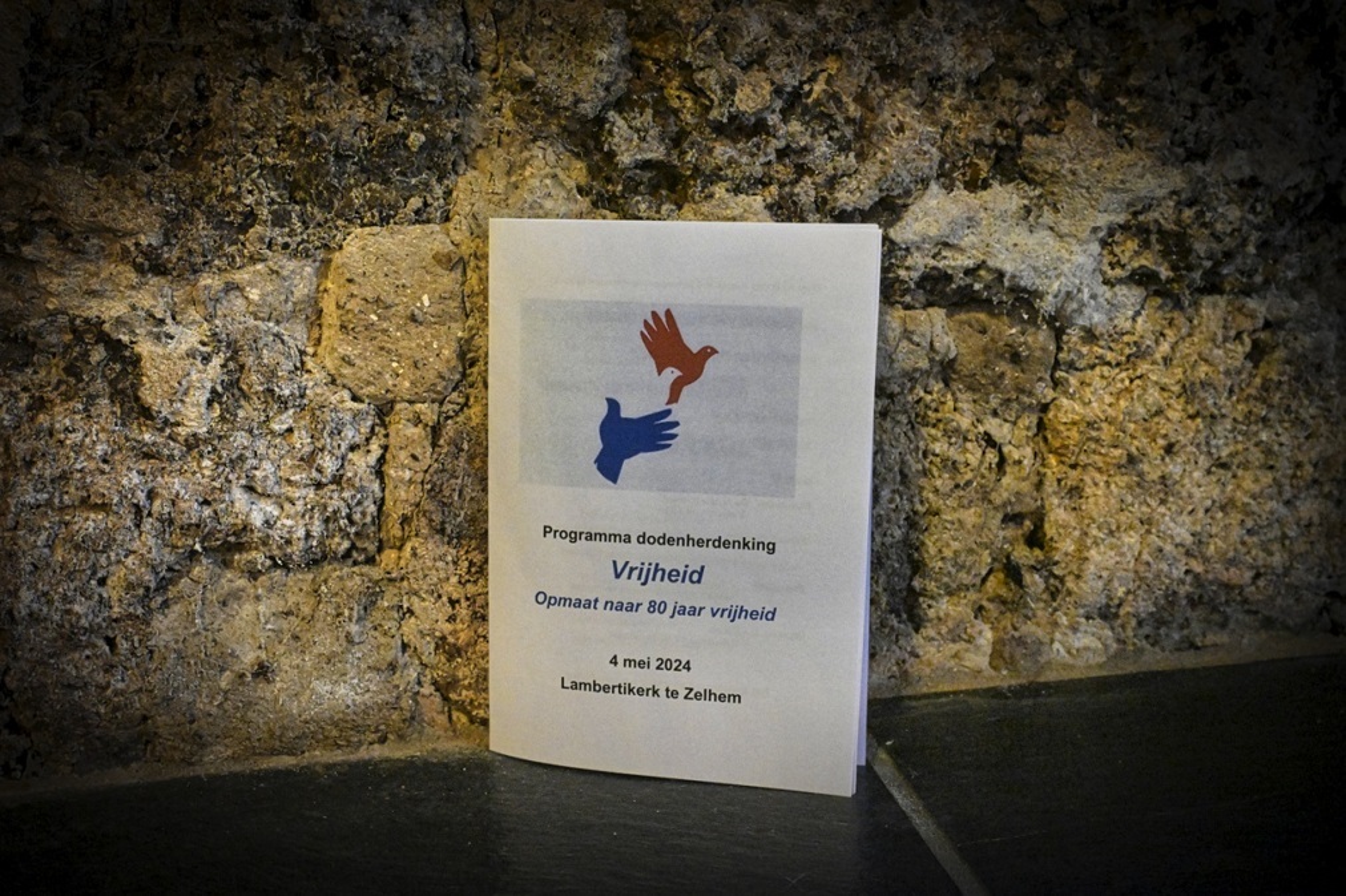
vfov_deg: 31.2
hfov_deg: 45.4
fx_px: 1607
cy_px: 448
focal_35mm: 43
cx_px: 673
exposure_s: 1/40
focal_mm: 43
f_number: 10
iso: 12800
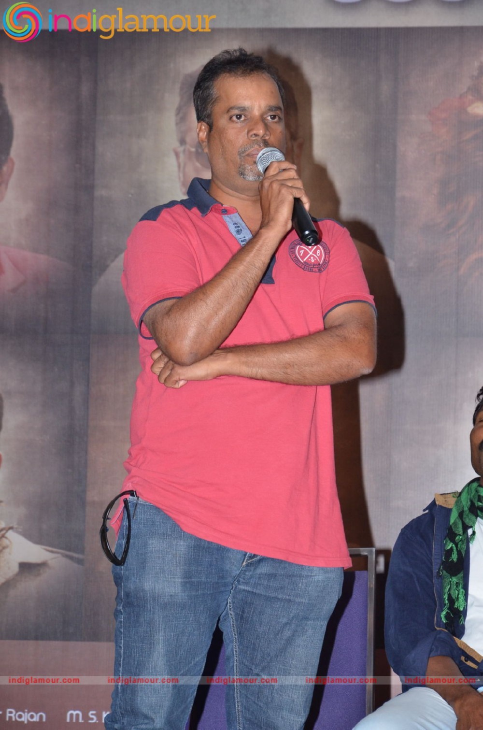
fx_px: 3186
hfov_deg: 8.7
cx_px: 242
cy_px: 365
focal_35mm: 158
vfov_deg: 13.1
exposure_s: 1/125
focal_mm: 105
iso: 1000
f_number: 5.6
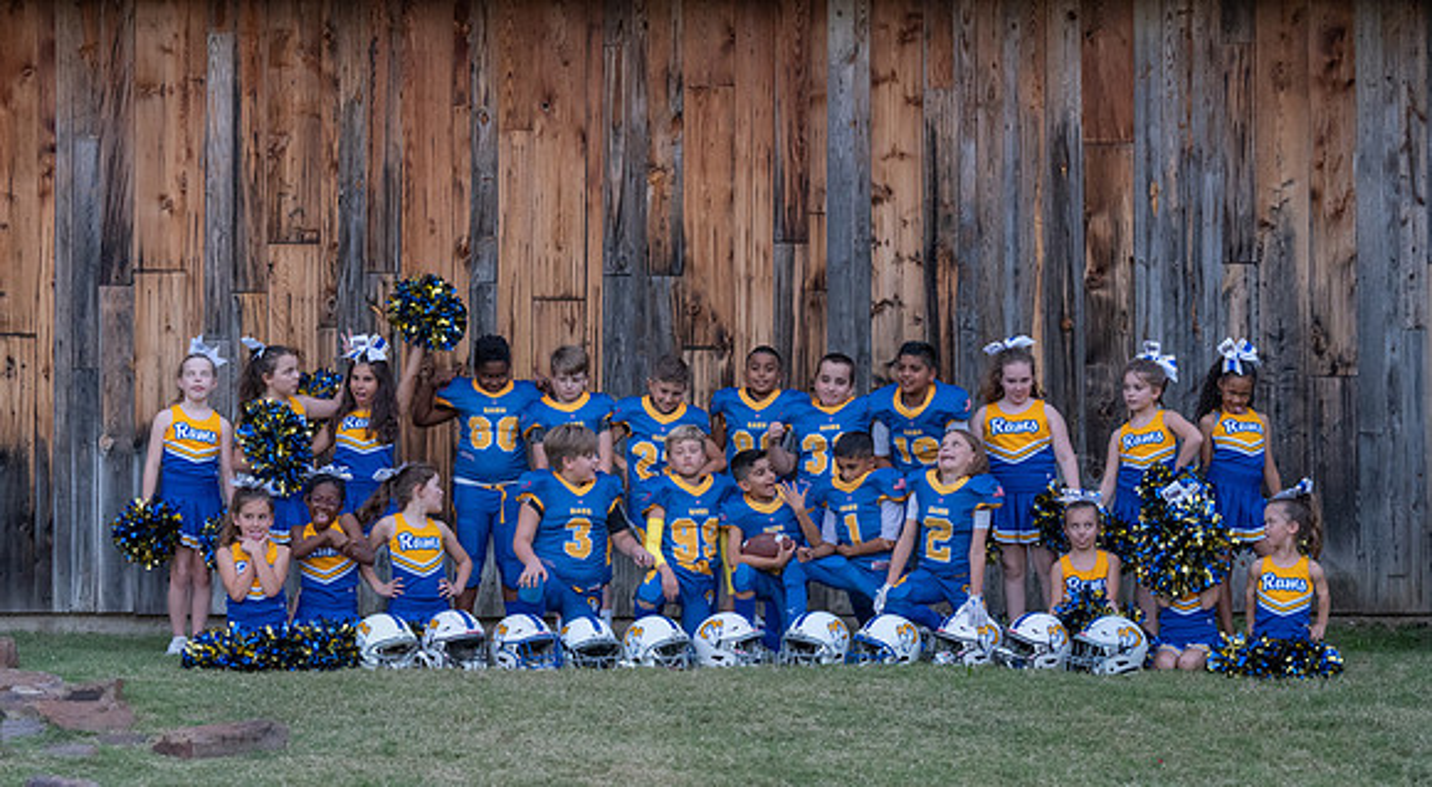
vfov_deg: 15.0
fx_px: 2988
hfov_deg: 26.9
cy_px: 500
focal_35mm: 79
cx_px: 723
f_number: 4
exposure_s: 1/320
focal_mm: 70
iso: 3200
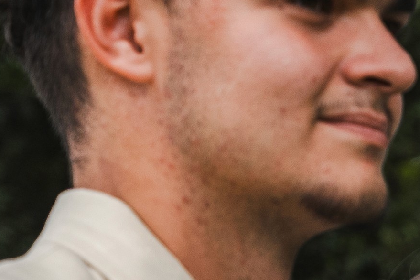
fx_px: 4935
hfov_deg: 4.7
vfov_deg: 3.2
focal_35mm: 423
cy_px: 532
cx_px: 1060
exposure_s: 1/1000
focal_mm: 62
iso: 250
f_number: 3.5
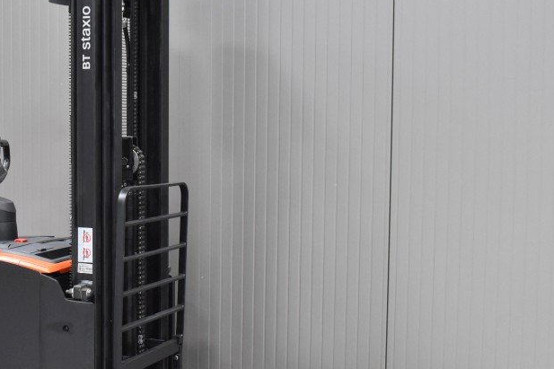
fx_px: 1077
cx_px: 135
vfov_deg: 19.4
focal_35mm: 70
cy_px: 218
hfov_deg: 28.4
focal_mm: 24
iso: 1600
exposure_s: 1/30
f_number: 5
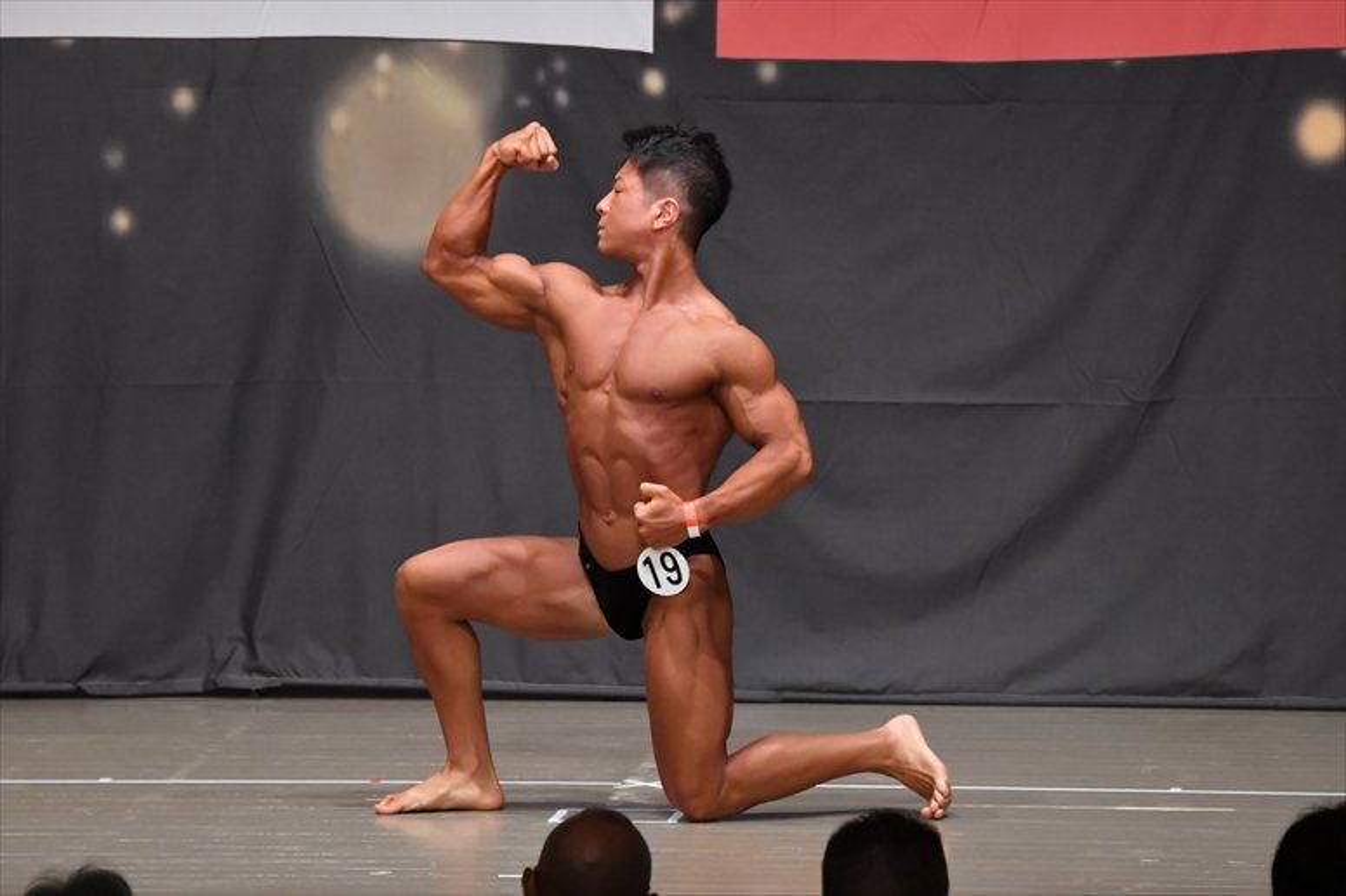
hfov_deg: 7.6
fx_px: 10090
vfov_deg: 5.1
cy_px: 448
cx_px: 673
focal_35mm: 270
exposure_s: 1/400
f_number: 5.6
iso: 6400
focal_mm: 180
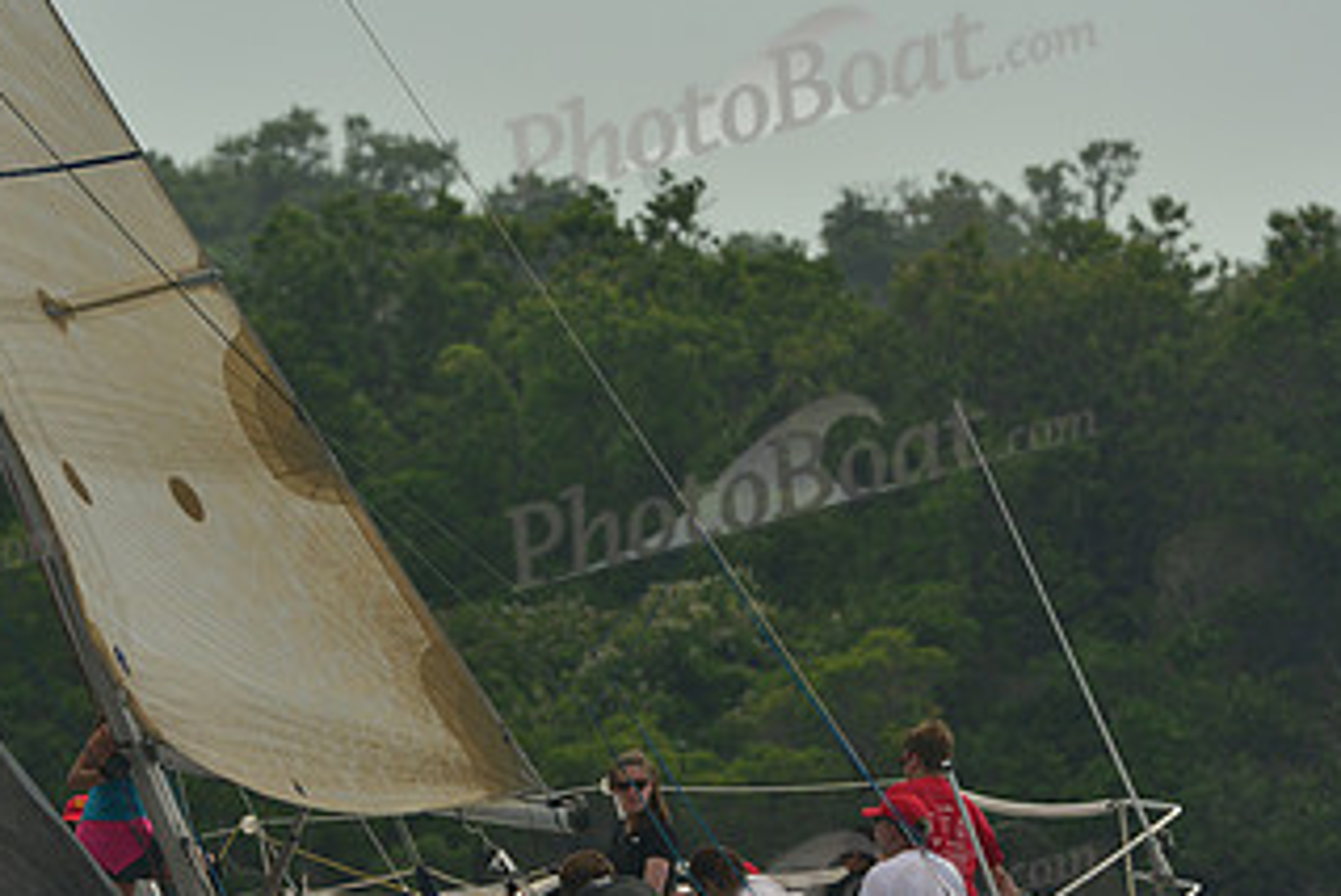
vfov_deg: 2.2
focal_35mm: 636
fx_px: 23701
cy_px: 759
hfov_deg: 3.2
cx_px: 290
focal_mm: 350
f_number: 6.3
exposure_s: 1/1250
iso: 250
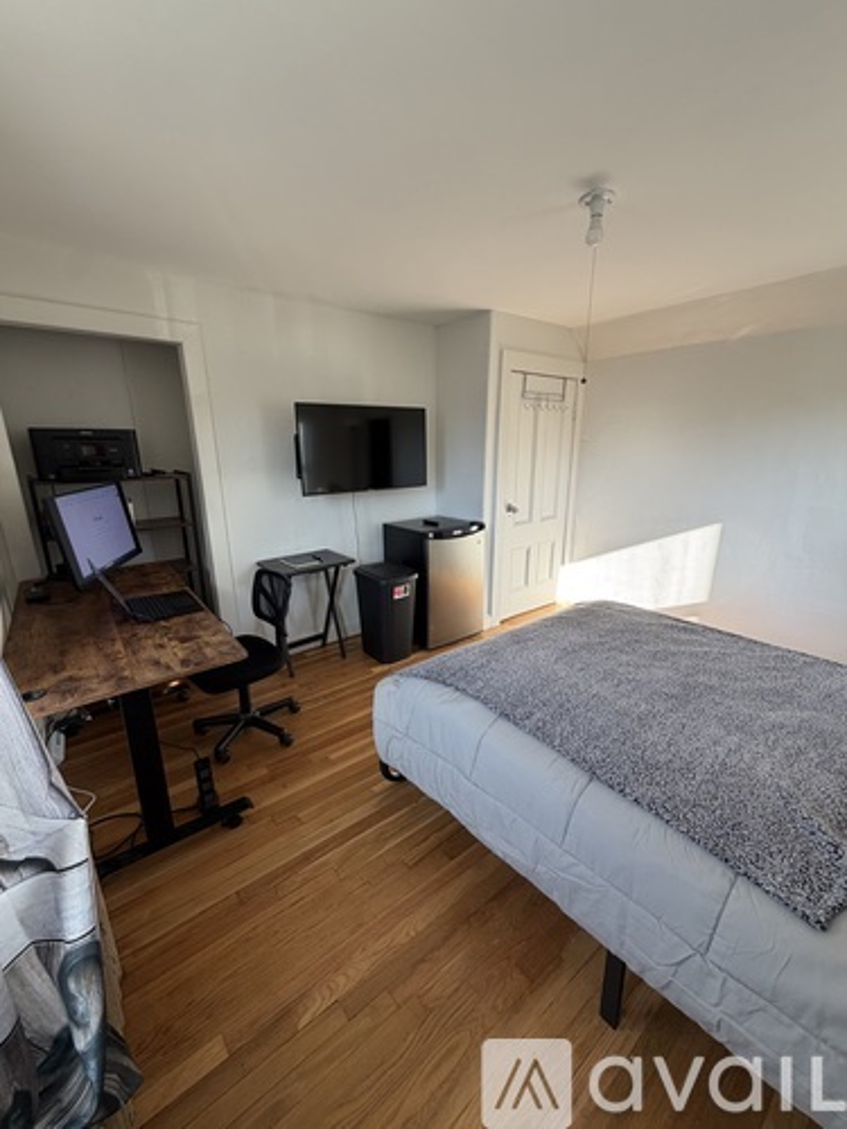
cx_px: 424
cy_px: 564
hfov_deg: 85.7
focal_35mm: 14
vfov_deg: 102.1
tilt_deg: -14.5
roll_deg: +0.6
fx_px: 457
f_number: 2.2
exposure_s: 1/121
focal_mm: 2.22
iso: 100
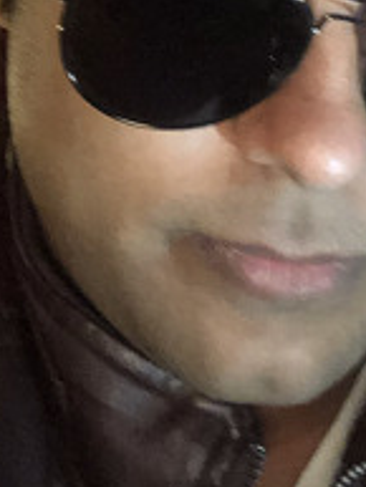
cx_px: 61
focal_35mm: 116
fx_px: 1634
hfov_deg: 12.7
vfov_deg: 16.2
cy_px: -109
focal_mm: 2.87
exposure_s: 1/16
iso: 400
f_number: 2.2
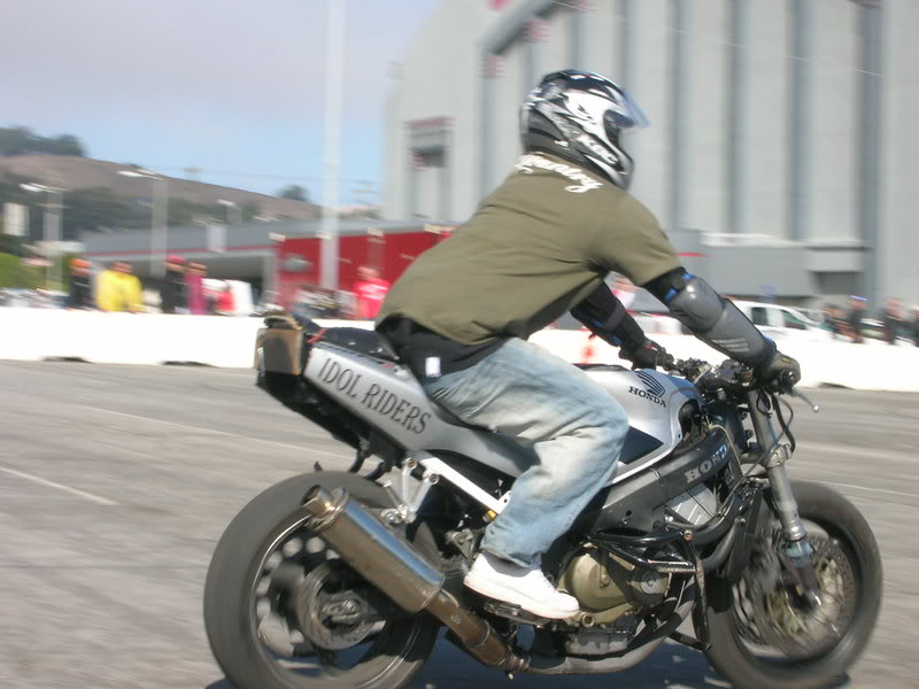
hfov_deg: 20.9
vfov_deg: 15.7
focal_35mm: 94
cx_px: 460
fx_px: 2496
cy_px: 344
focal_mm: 15.7
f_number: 7.9
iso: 50
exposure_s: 1/123
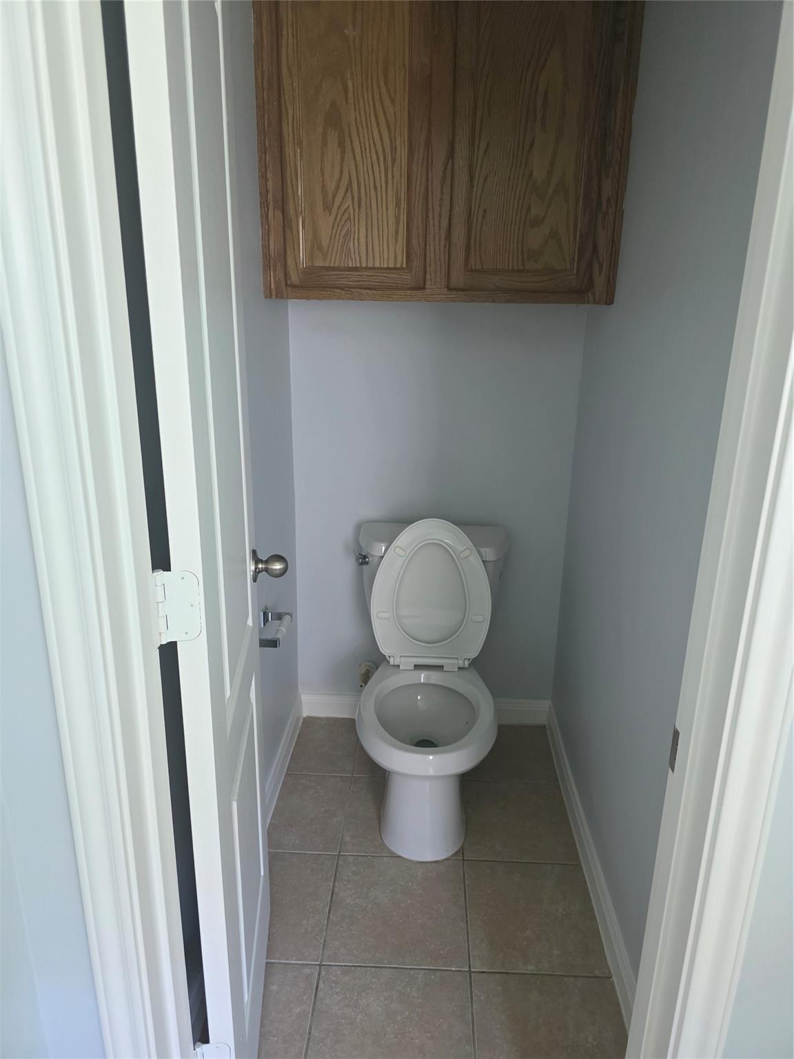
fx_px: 703
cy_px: 530
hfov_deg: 58.9
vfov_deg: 73.9
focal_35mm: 23
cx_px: 397
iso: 640
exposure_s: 1/120
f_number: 1.7
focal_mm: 6.3
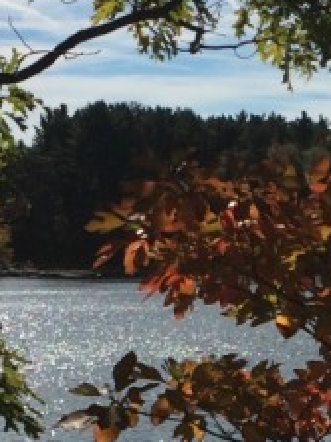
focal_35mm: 133
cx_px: 333
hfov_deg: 11.0
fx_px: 1697
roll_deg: +1.3
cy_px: 446
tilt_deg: -9.0
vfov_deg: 14.6
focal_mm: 4.15
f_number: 2.2
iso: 32
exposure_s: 1/5128
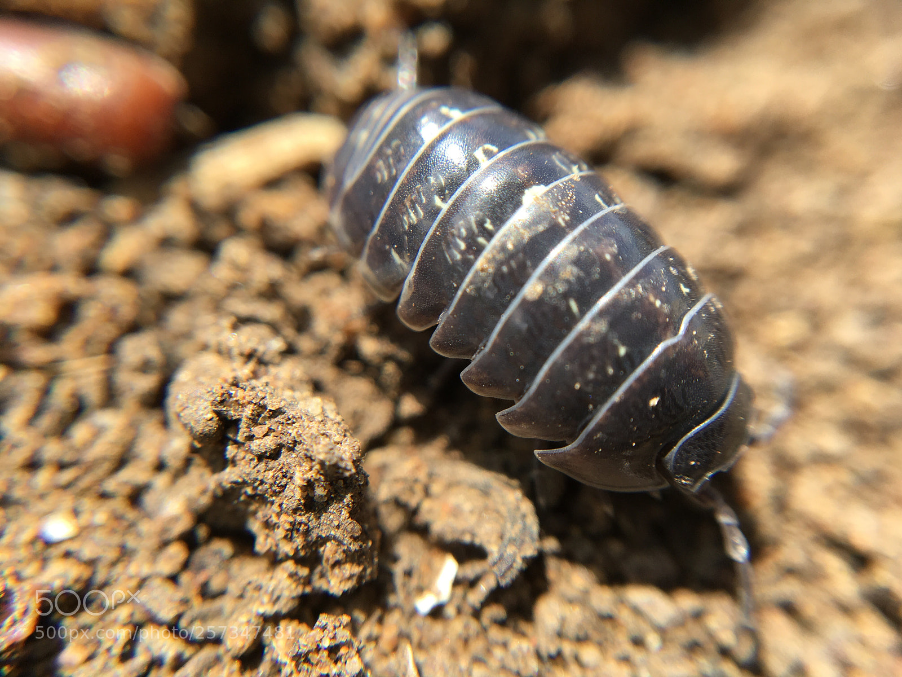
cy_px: 338
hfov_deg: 61.7
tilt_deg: -56.2
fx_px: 756
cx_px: 451
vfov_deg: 48.2
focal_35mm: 29
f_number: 2.2
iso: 25
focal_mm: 4.15
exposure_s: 1/455
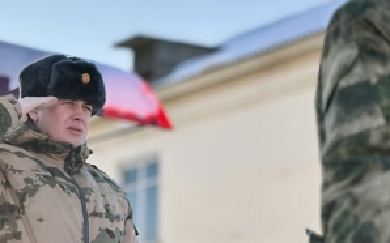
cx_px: 176
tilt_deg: +15.6
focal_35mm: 114
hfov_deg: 18.3
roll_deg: +0.1
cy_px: 76
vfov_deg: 11.5
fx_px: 1211
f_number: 1.78
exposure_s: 1/4566
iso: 100
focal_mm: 6.86
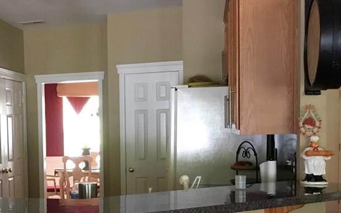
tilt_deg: -2.5
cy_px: 161
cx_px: 36
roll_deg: +1.4
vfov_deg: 22.9
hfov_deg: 34.3
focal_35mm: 56
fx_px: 520
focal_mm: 4.15
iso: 250
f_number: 2.2
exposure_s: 1/15
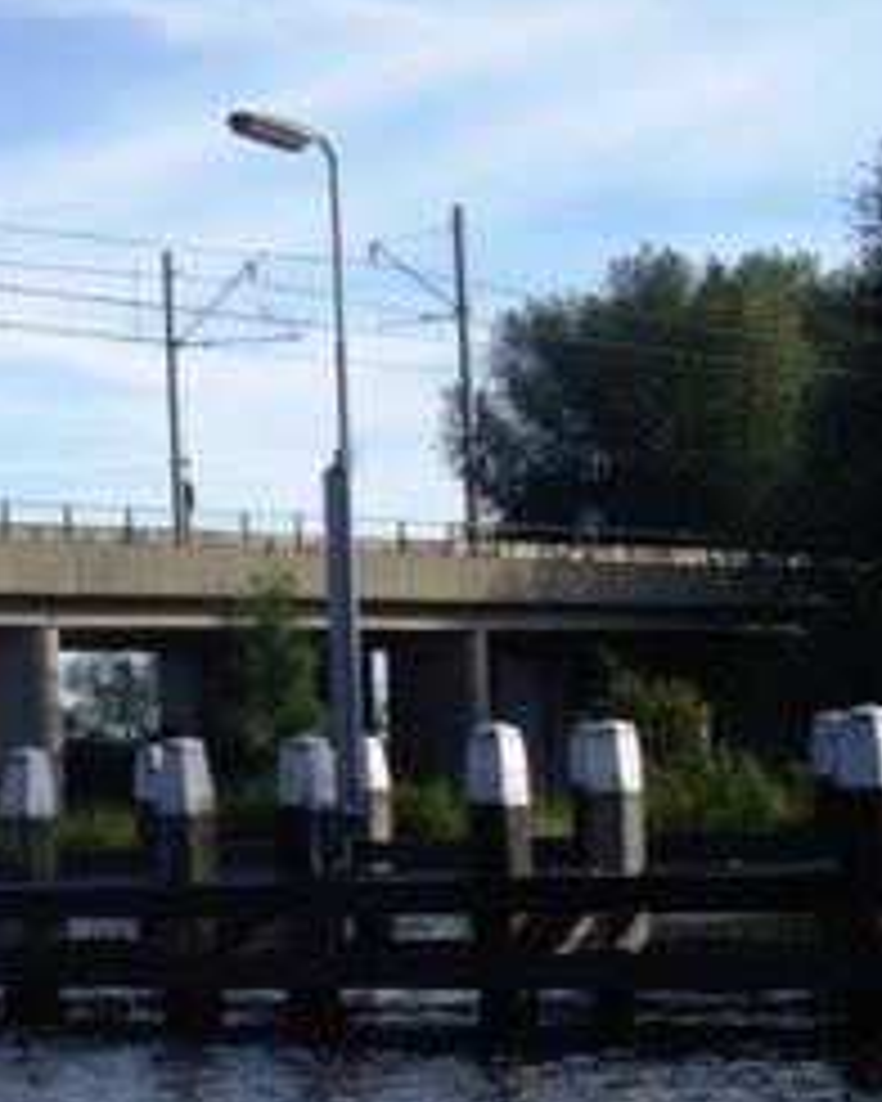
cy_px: 558
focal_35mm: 97
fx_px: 3165
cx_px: 130
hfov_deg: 15.7
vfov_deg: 19.8
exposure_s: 1/100
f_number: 8
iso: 64
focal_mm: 7.9
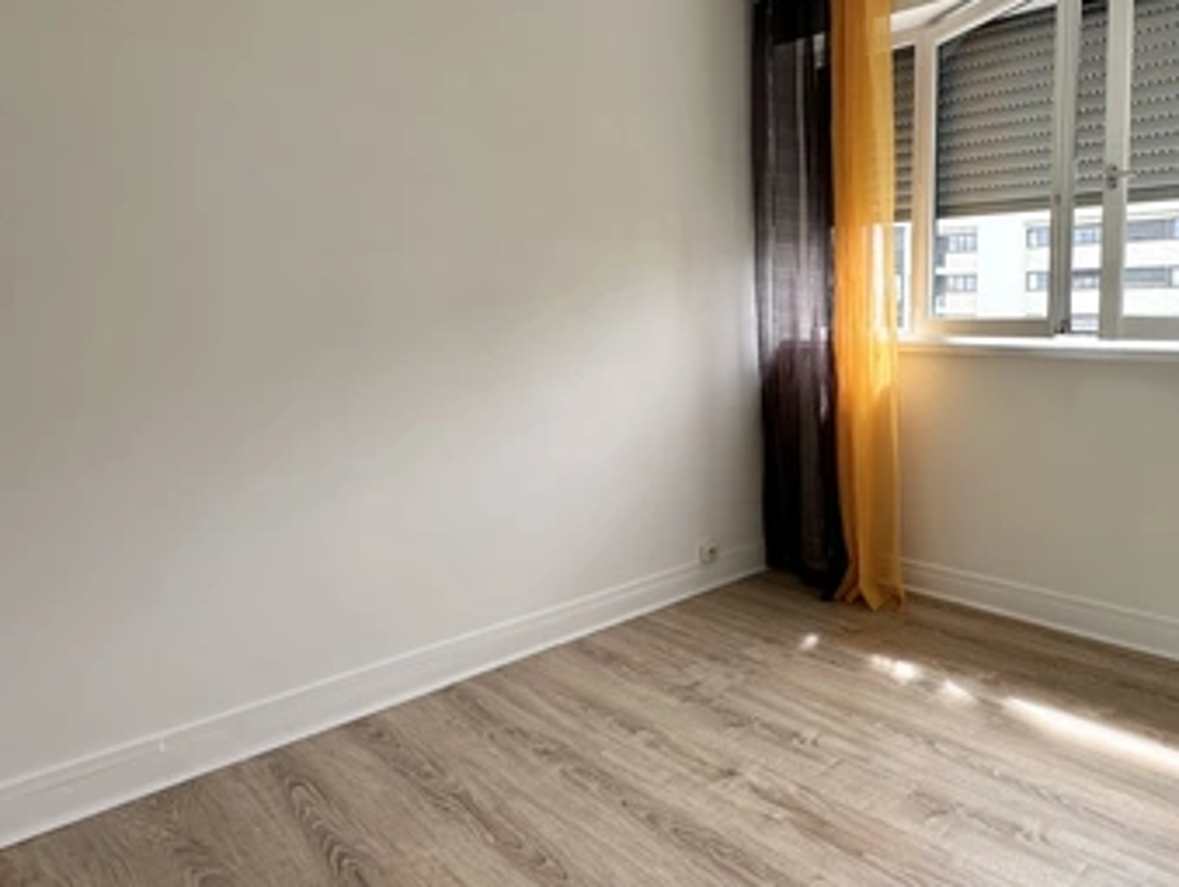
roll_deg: -1.0
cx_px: 899
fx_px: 750
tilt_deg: -2.1
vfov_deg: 60.8
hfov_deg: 70.6
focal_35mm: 22
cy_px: 365
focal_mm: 2.22
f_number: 2.2
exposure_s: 1/180
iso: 40
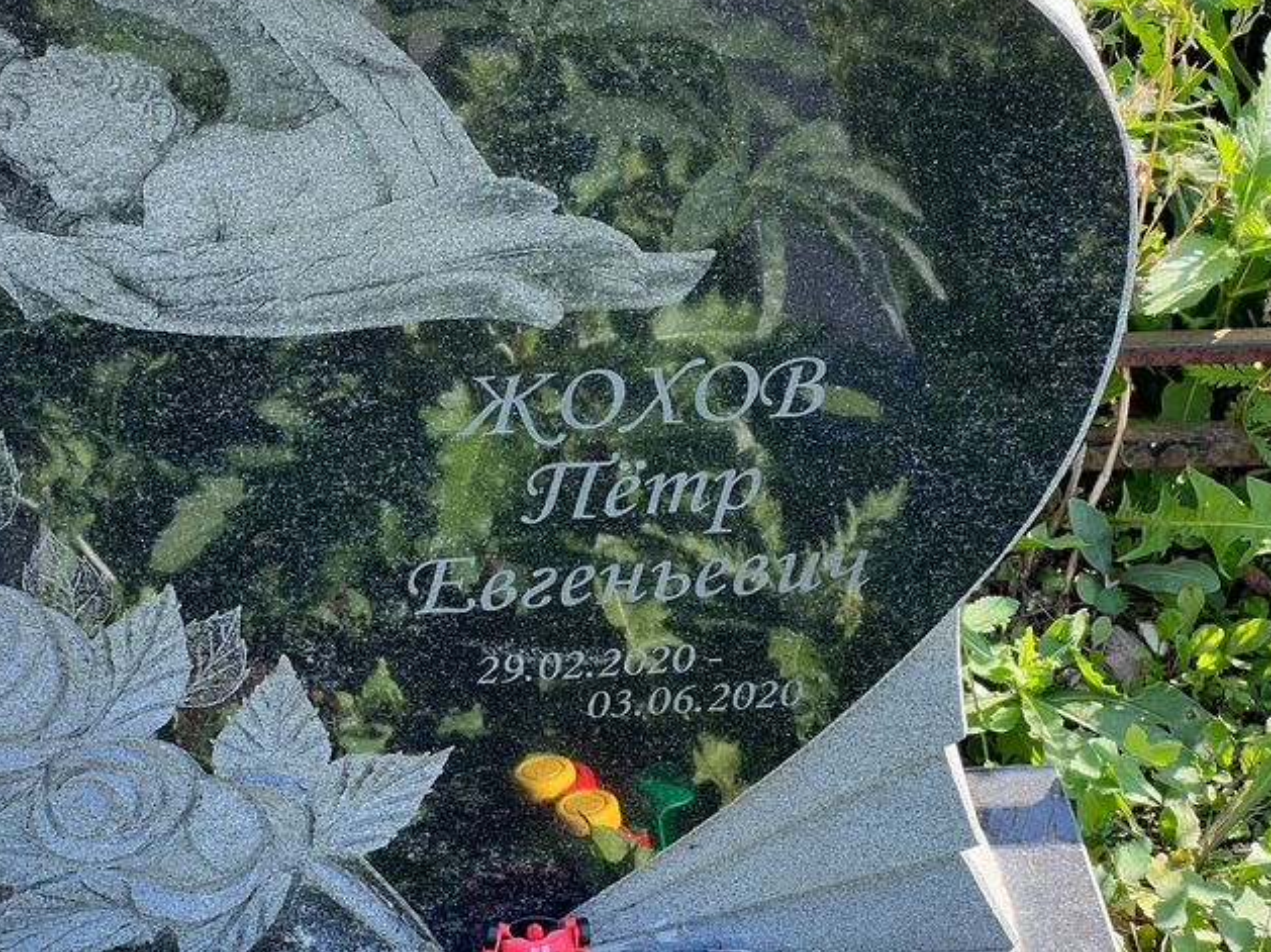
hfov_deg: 20.0
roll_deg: +2.0
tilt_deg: -31.6
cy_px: 348
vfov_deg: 15.1
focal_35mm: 98
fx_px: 3596
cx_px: 471
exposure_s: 1/99
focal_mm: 9
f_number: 2.8
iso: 32
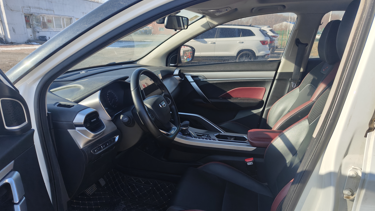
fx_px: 268
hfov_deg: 69.9
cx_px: 185
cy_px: 134
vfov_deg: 42.5
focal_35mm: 27
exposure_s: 1/18140
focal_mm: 5.59
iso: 64
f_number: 1.8
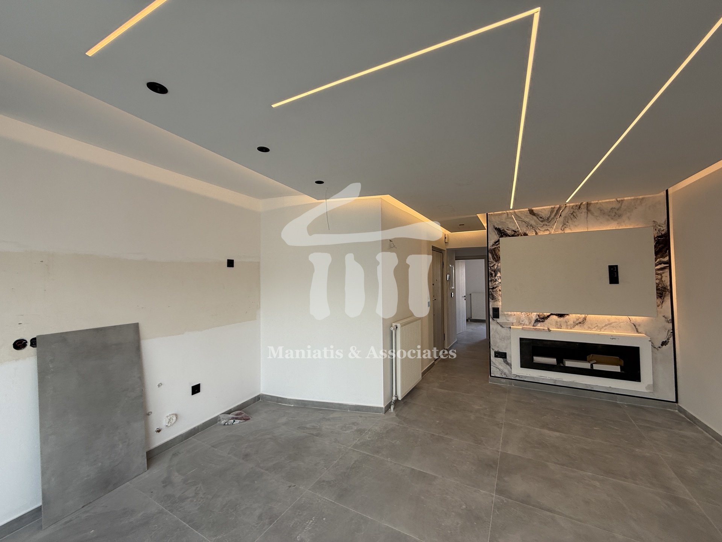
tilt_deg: +2.0
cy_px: 271
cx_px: 361
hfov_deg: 102.1
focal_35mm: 14
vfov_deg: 85.7
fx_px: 292
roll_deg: +1.1
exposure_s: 1/133
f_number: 2.2
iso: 50
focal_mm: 2.22
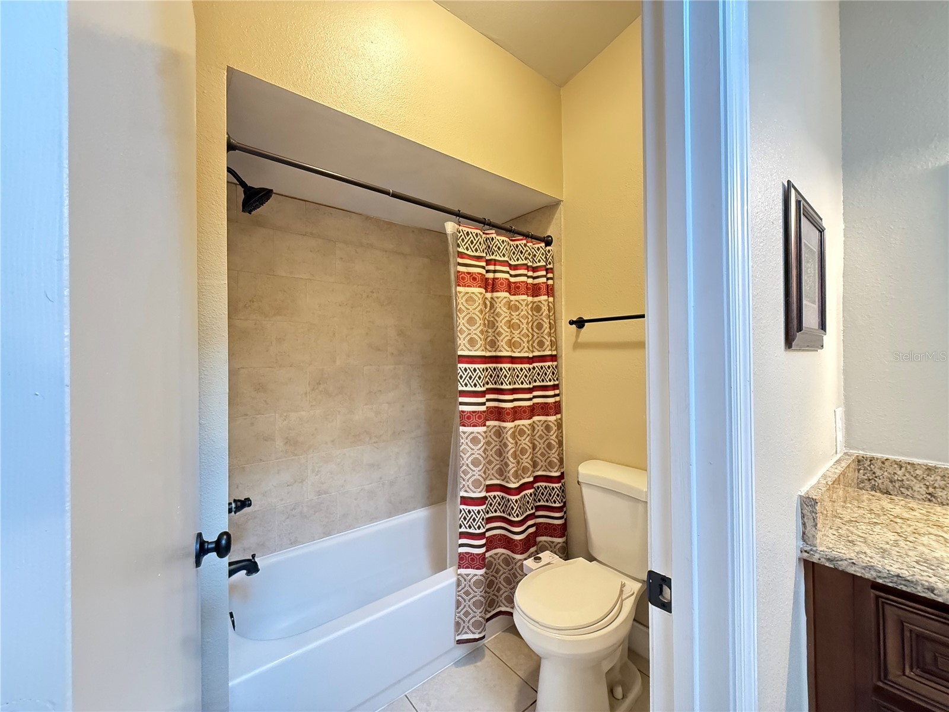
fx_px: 384
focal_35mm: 14
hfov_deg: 102.1
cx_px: 474
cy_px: 356
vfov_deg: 85.7
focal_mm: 2.22
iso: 1000
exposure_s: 1/60
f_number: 2.2
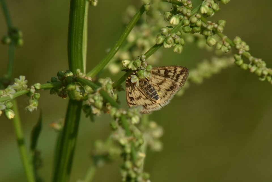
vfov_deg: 3.1
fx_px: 3400
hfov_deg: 4.6
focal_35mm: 450
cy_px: 91
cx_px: 136
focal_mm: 300
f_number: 22
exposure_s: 1/500
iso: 400
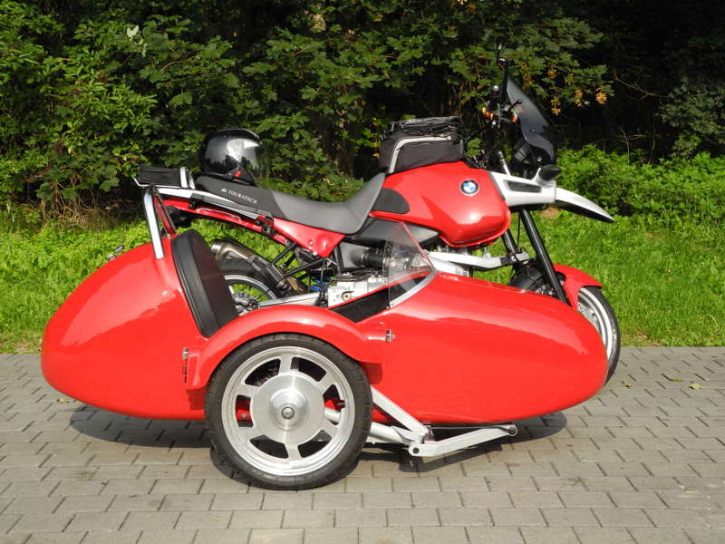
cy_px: 272
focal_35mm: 55
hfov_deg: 34.9
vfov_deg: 26.6
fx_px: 1152
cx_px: 362
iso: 100
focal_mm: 11.8
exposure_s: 1/640
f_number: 3.5
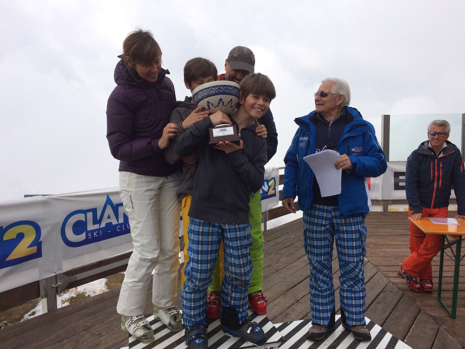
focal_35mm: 29
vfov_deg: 48.2
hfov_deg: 61.7
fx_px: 390
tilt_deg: -1.1
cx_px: 232
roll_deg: +1.5
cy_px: 174
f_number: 2.2
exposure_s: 1/3425
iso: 32
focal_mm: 4.15
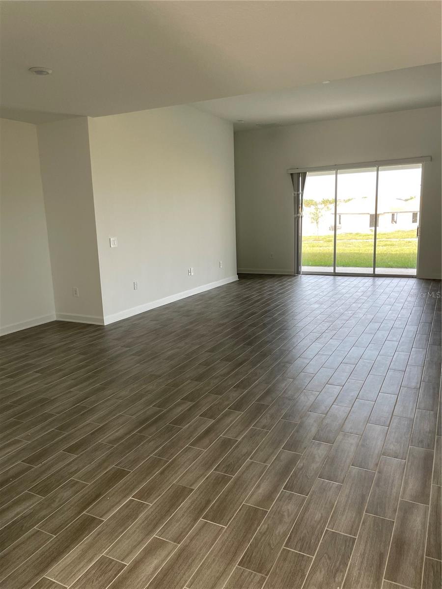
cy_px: 294
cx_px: 221
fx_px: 443
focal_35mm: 26
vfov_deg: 67.3
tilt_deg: -10.4
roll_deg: +2.0
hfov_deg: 53.1
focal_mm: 4.2
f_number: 1.6
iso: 50
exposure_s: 1/121
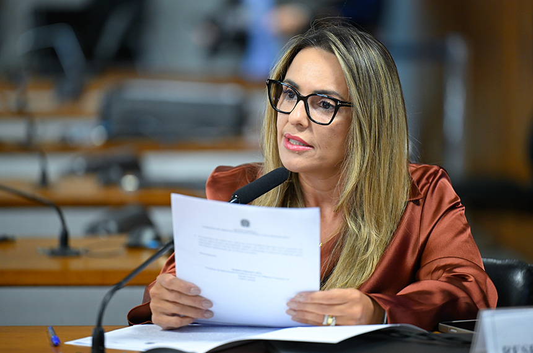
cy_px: 176
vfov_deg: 6.8
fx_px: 2956
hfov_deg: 10.3
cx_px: 266
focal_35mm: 200
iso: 2000
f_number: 2.8
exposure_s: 1/160
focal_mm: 200
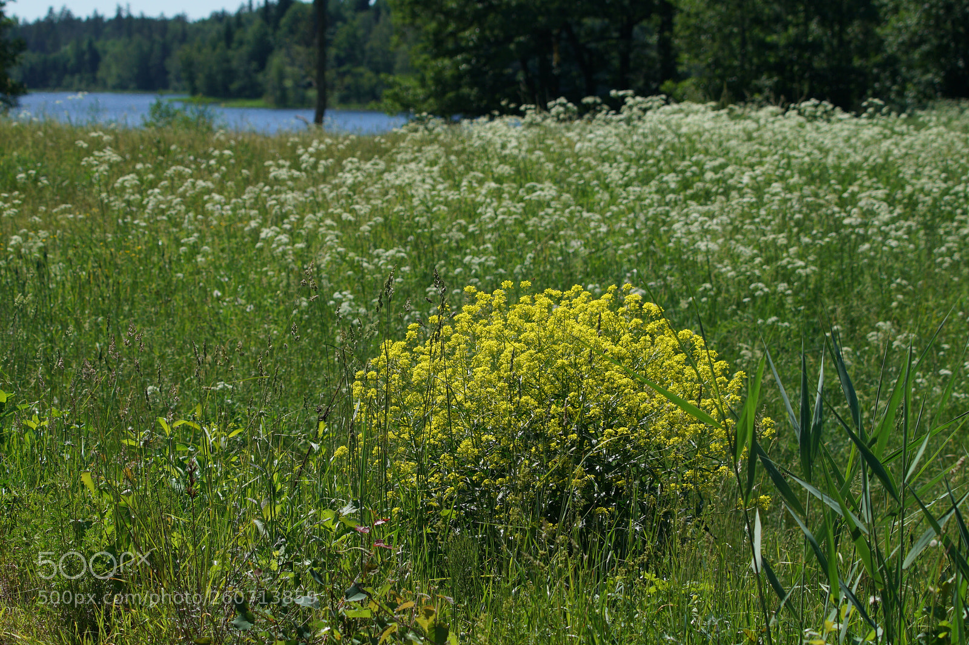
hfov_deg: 19.5
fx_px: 2825
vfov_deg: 13.0
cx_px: 484
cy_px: 322
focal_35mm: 105
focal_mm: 70
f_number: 5.6
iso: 100
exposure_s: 1/640
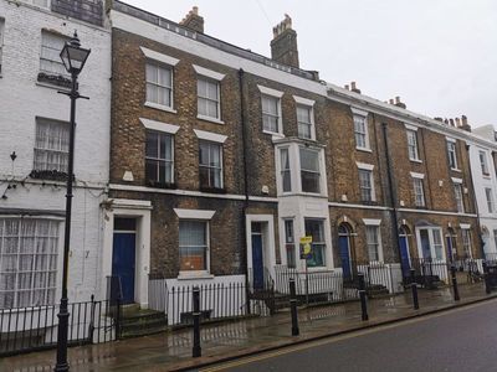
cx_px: 248
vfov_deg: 51.4
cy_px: 186
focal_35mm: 27
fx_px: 388
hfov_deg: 65.3
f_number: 1.6
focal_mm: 5.56
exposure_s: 1/787
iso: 50
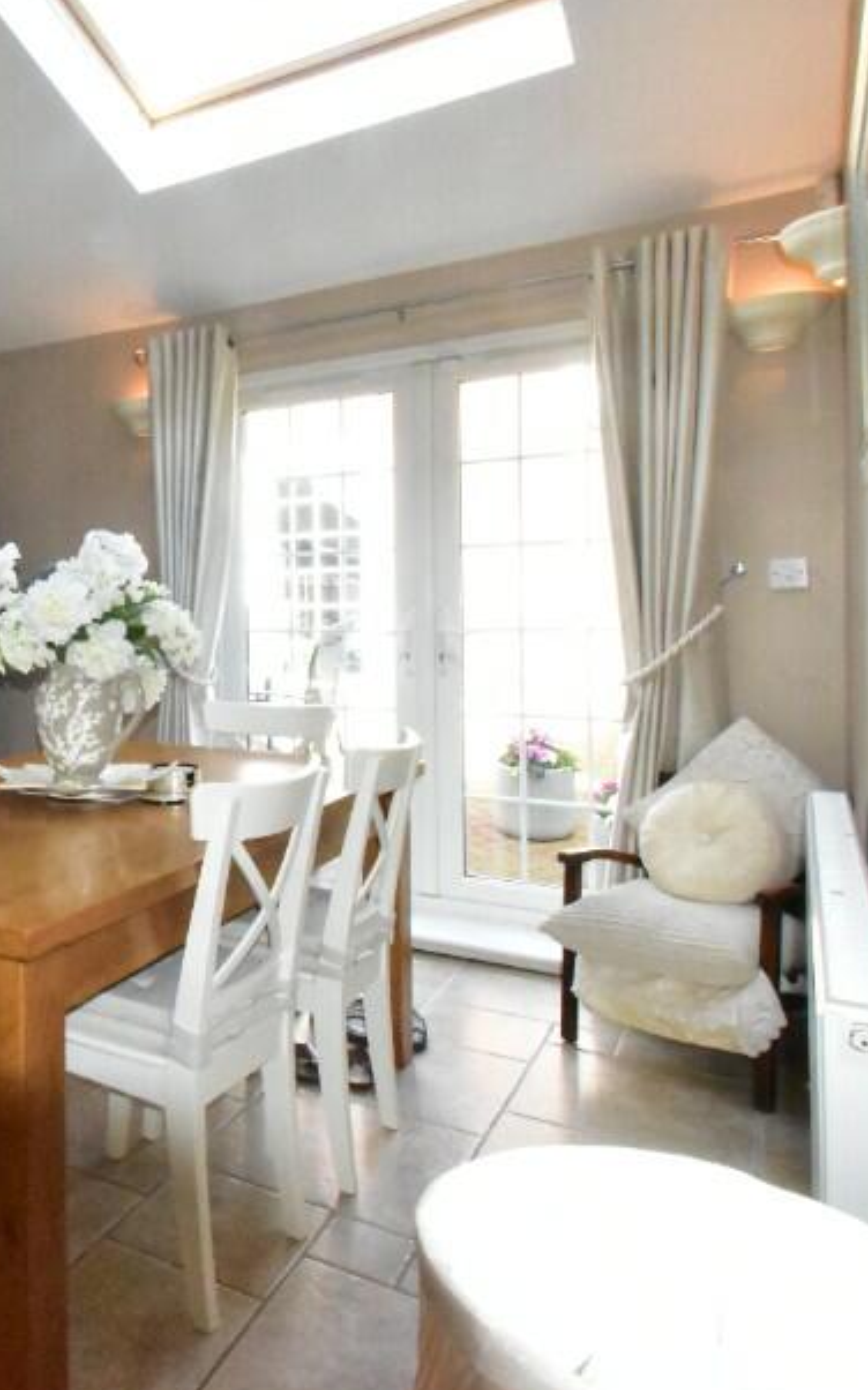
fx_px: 985
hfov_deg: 41.6
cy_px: 625
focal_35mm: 26
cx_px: 9
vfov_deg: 70.2
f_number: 16
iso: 12800
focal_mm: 10
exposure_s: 1/200
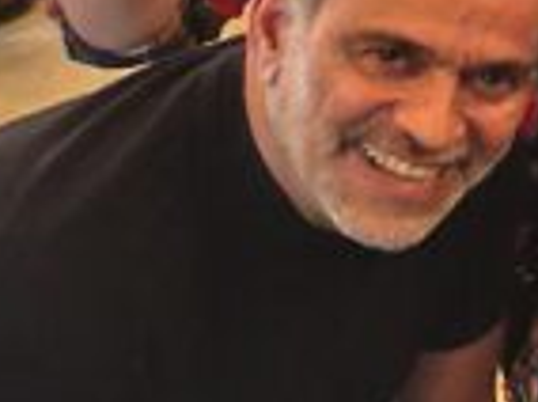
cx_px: 1697
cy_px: 76
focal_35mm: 166
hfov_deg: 9.2
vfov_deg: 8.9
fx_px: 2576
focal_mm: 6.19
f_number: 1.65
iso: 6400
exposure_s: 1/15
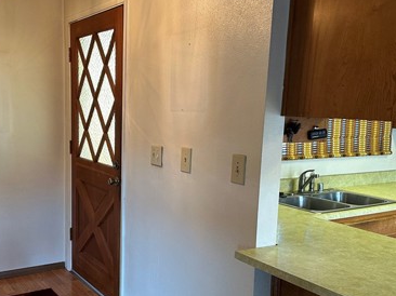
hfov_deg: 44.3
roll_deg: -0.9
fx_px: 480
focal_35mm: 42
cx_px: 140
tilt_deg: -9.1
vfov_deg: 34.2
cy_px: 178
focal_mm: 6.86
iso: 250
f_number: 1.78
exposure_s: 1/60
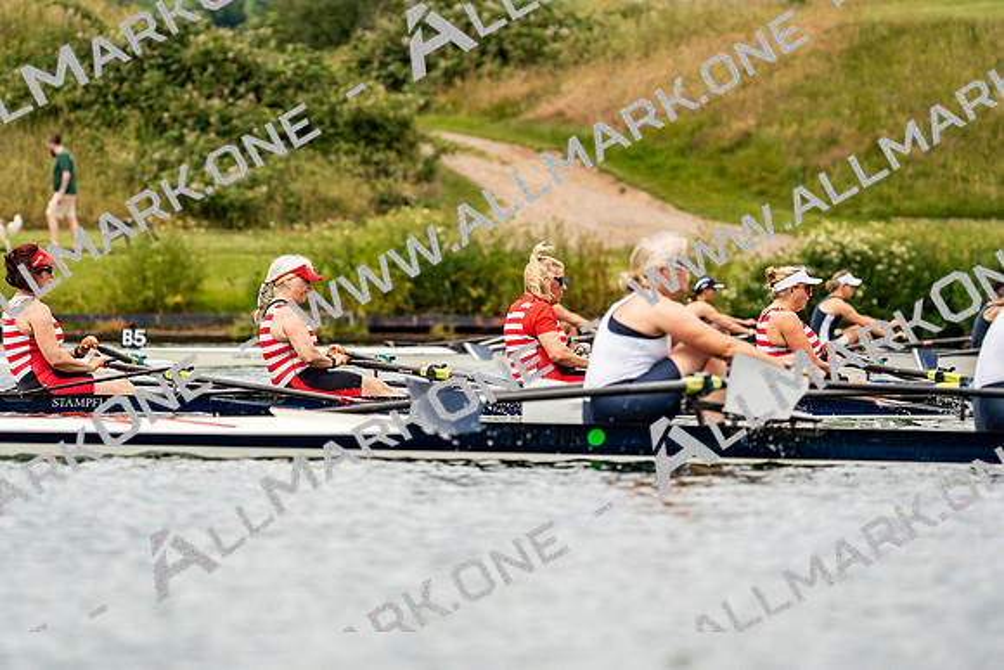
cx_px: 502
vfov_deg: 4.2
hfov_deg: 6.4
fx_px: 9038
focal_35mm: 324
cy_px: 335
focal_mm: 324
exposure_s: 1/2000
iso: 250
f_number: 6.3
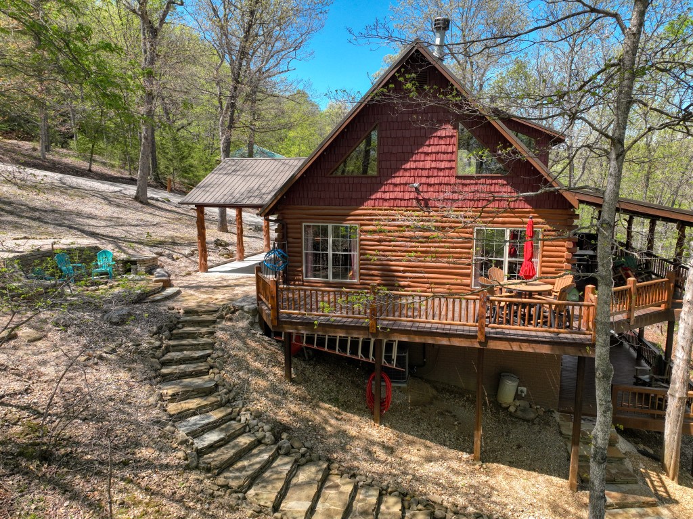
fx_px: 480
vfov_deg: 56.8
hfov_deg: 71.6
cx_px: 346
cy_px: 260
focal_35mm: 24
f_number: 2.8
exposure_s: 1/1000
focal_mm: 12.3
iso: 110
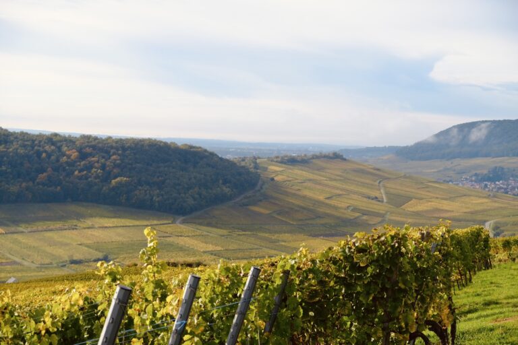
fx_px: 1194
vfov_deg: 16.5
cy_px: 172
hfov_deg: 24.5
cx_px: 259
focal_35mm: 83
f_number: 5.6
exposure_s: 1/420
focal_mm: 55
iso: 200
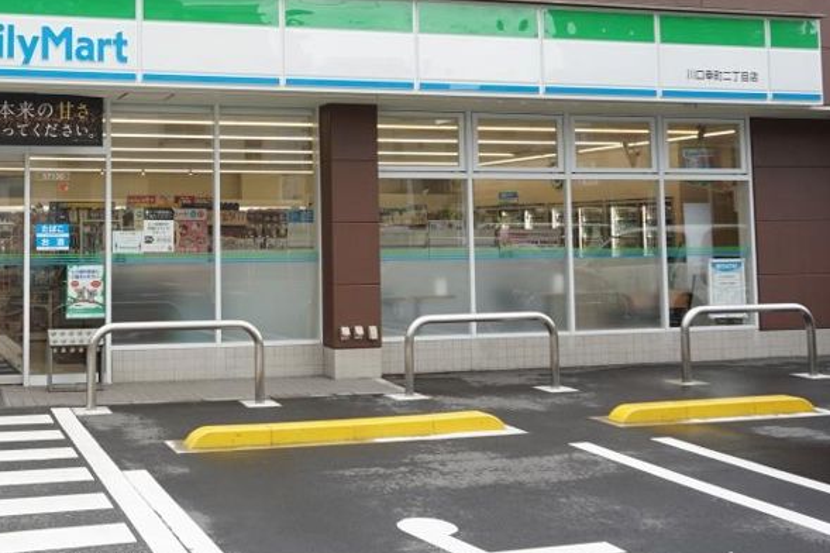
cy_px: 166
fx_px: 1014
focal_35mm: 44
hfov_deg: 42.4
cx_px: 158
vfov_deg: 30.2
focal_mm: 18
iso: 100
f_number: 5.6
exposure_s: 1/80
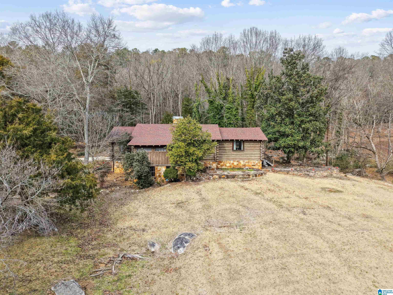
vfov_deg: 56.8
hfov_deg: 71.6
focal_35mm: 24
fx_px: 272
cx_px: 196
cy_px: 148
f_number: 1.8
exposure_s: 1/2500
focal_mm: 8.7
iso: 200
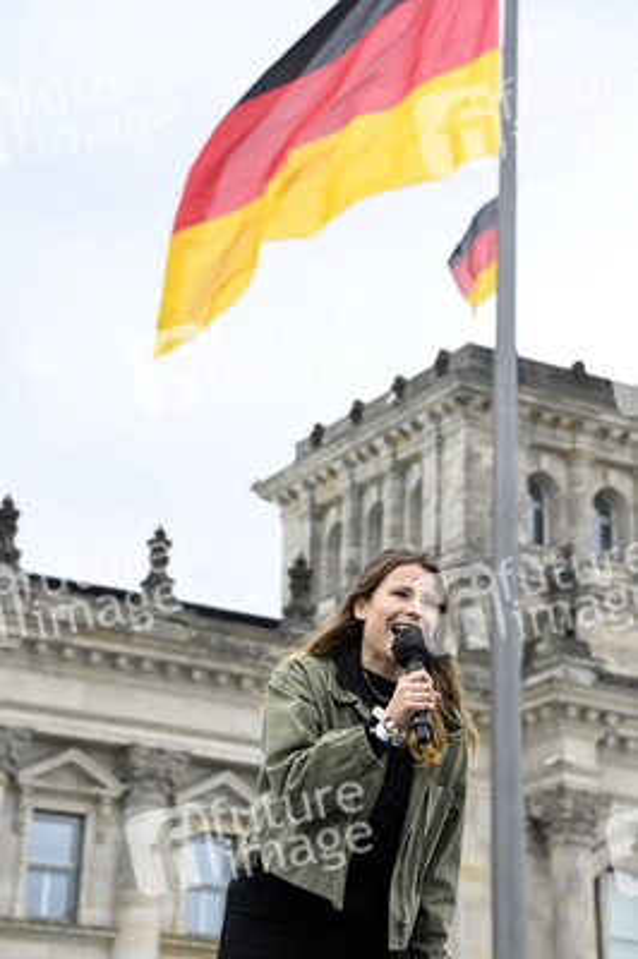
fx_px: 2609
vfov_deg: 20.8
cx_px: 319
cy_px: 480
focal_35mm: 98
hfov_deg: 13.9
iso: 1600
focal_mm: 98
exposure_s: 1/640
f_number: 6.3
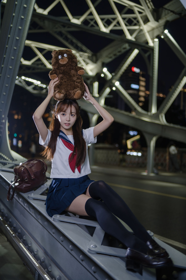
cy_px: 140
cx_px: 93
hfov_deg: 37.9
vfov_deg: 54.4
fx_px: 271
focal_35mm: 35
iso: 200
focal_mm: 35
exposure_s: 1/160
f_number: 1.4
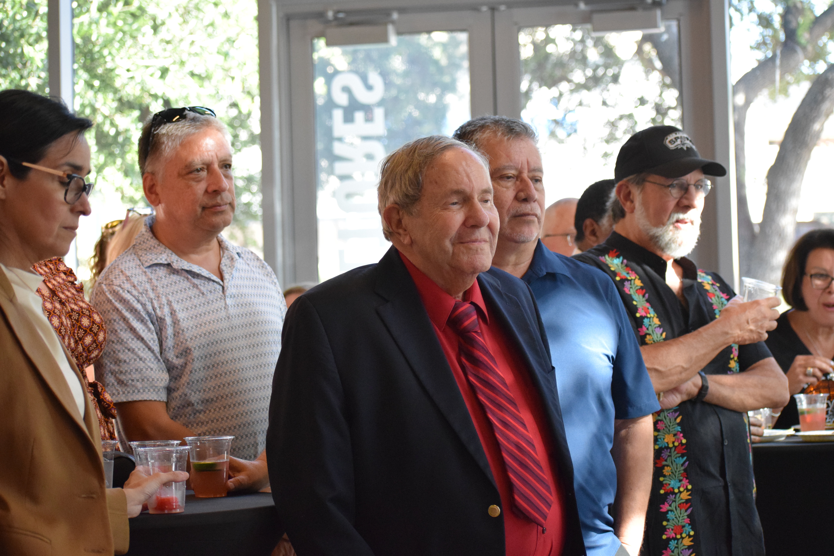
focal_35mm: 105
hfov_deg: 19.5
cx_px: 417
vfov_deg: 13.0
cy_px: 278
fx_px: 2432
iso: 3200
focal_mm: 70
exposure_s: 1/400
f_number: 4.5
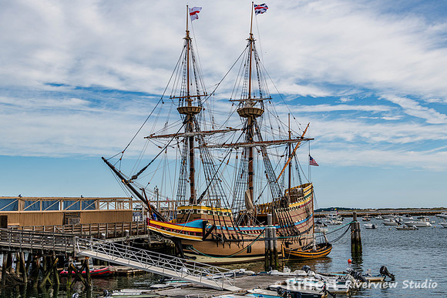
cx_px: 224
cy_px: 149
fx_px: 643
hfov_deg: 38.3
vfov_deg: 26.1
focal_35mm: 52
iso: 64
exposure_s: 1/200
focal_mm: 50
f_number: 8
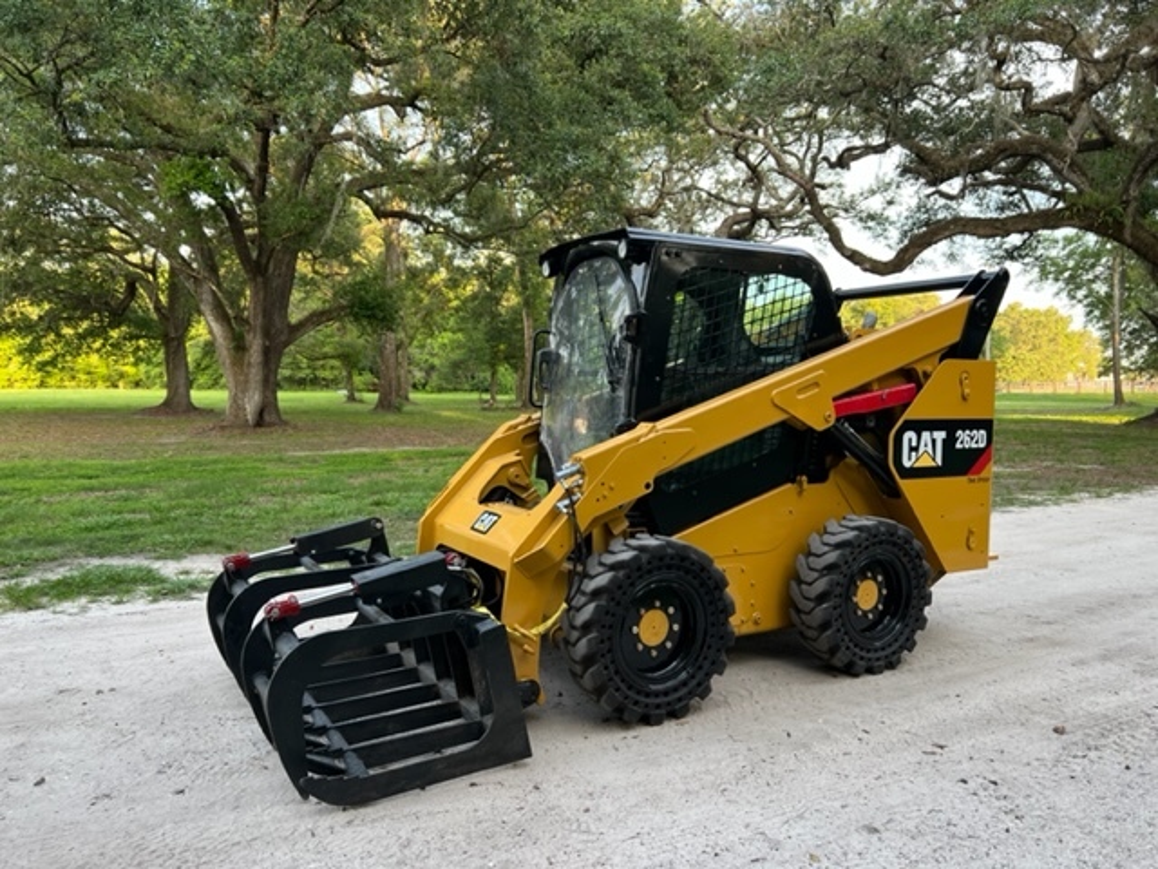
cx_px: 579
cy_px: 434
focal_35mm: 26
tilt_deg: -4.8
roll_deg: +0.0
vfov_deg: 53.1
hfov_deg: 67.3
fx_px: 870
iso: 50
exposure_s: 1/133
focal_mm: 5.7
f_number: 1.5
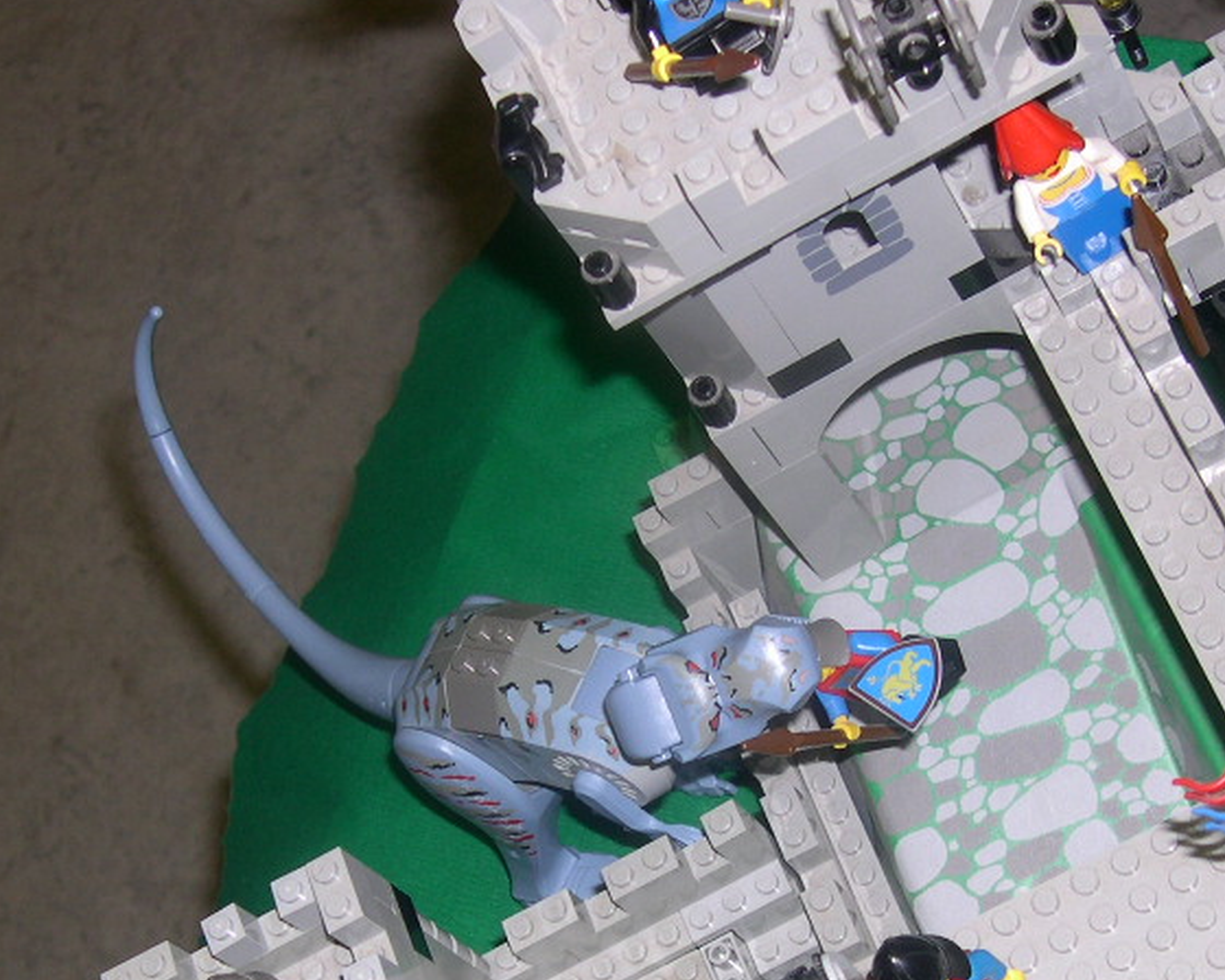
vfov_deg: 20.2
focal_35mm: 75
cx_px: 578
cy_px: 757
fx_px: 2719
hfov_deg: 25.4
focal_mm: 9
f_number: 2.9
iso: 100
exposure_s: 1/60
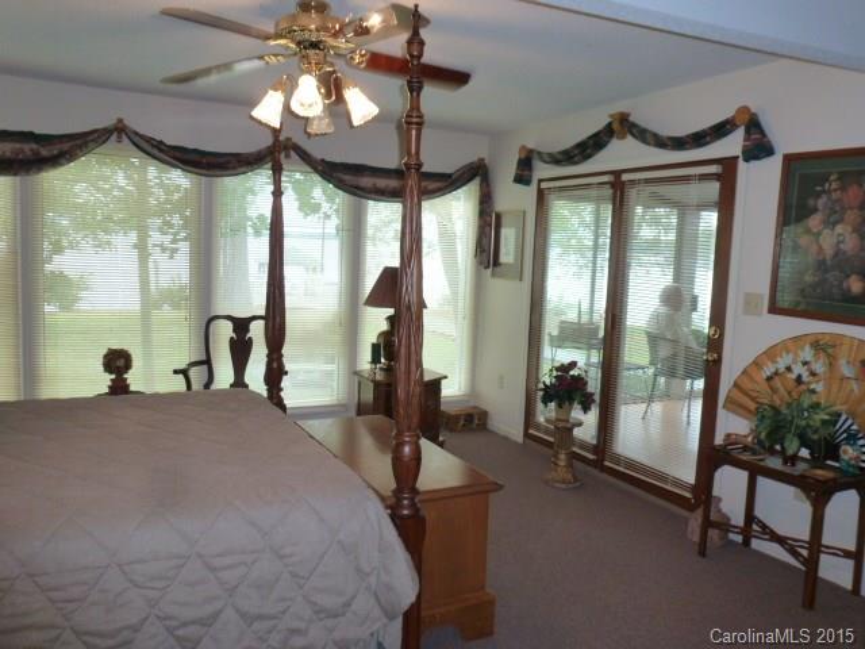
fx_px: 650
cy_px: 324
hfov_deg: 67.3
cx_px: 432
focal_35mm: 26
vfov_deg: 53.1
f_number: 3.4
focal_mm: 4.7
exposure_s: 1/60
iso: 250
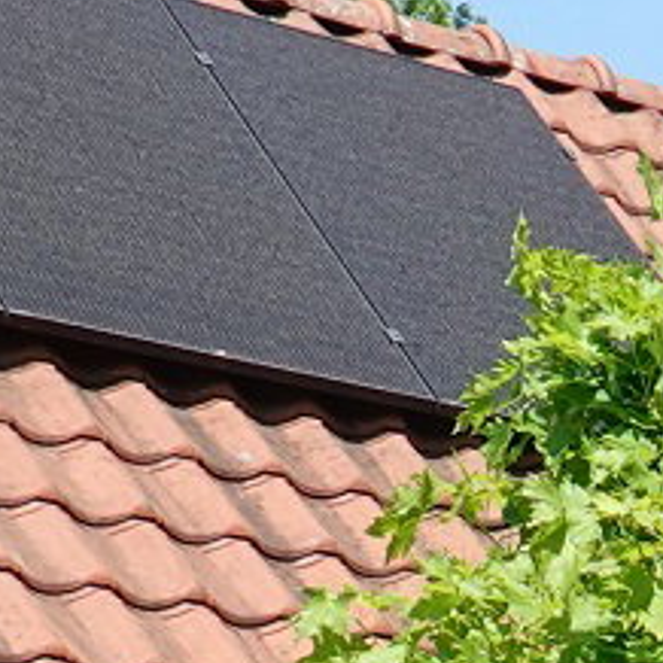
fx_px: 5071
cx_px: 1487
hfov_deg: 7.1
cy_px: 1463
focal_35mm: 234
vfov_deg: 7.1
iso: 125
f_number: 5.6
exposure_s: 1/250
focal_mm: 9
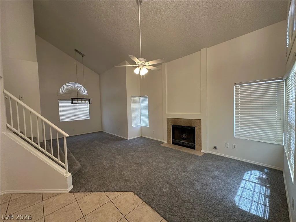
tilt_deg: -1.3
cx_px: 148
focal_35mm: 14
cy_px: 111
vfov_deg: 85.7
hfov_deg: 102.1
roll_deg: +1.5
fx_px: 120
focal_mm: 2.22
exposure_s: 1/120
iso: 200
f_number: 2.2
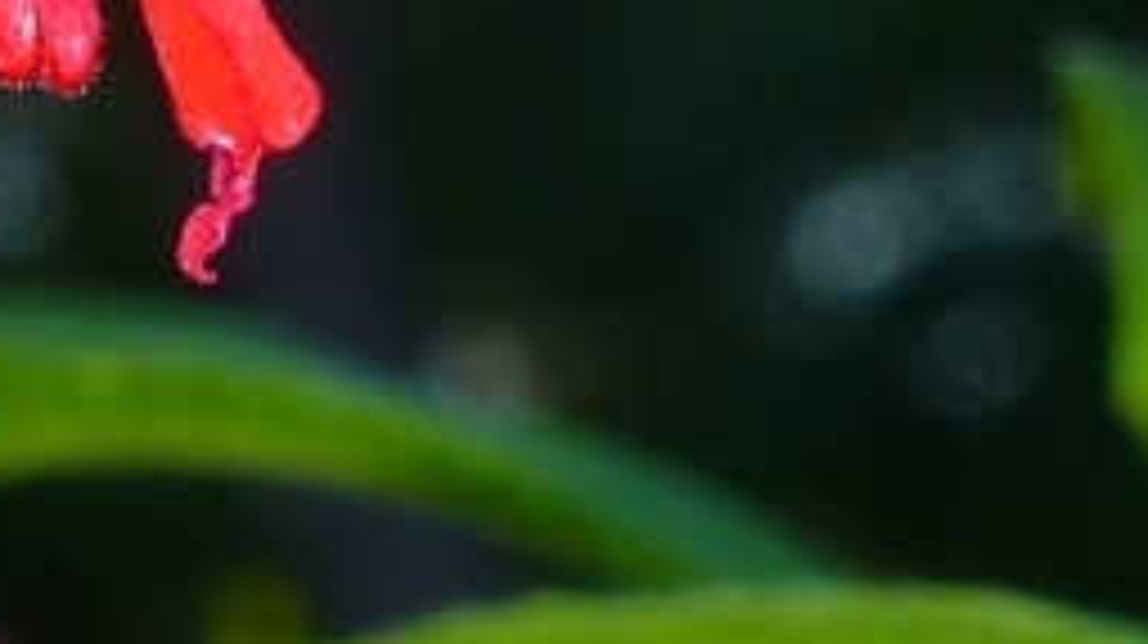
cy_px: -612
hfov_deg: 3.5
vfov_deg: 2.0
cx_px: -279
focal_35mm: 609
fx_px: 18525
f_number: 4.9
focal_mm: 16
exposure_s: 1/60
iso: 100
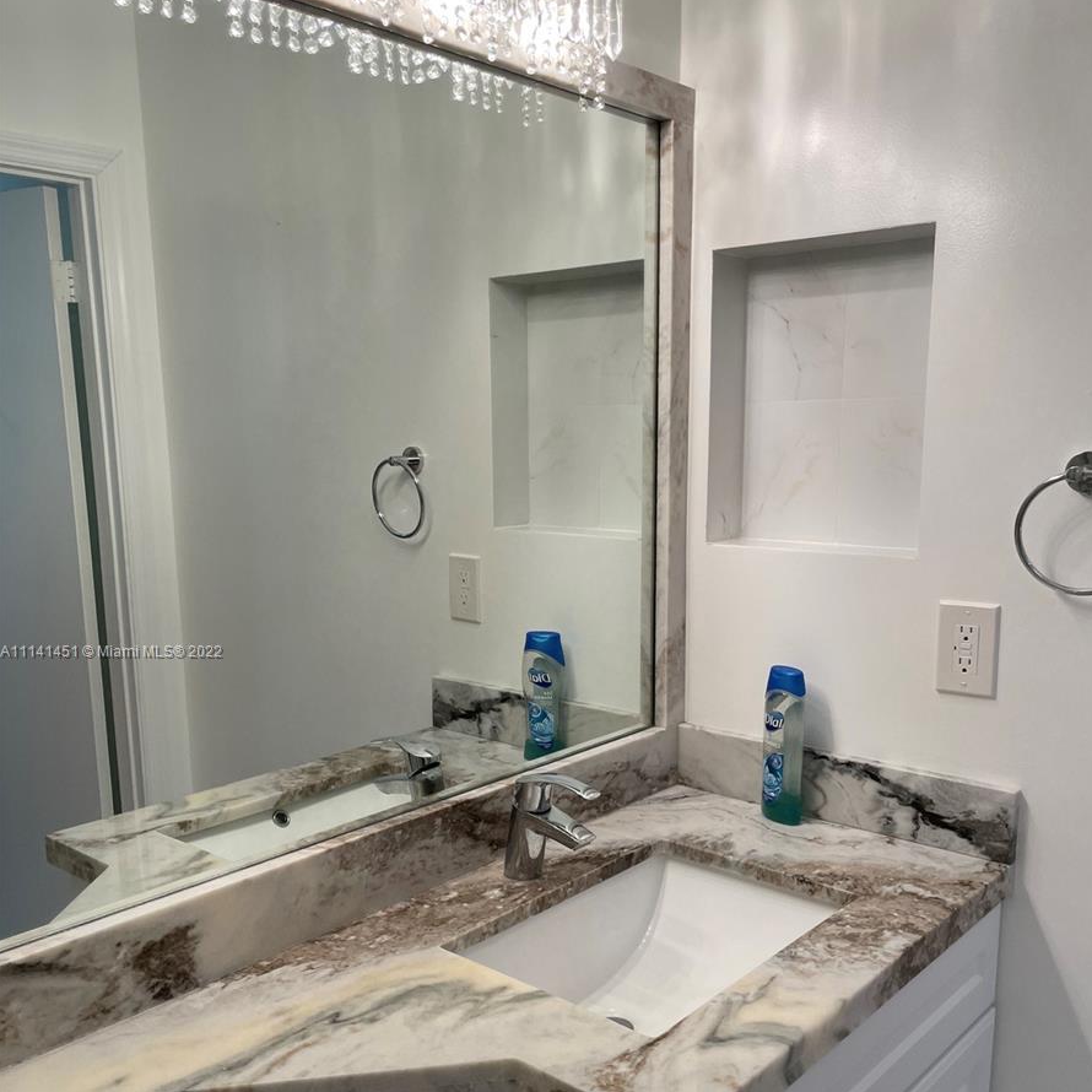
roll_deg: +0.2
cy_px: 653
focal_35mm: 31
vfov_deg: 52.2
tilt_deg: -11.4
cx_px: 550
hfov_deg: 52.5
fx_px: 1106
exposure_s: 1/120
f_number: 1.6
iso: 64
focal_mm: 4.2
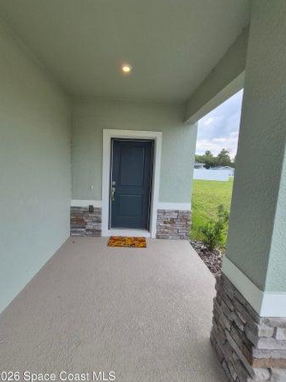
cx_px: 139
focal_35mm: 14
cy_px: 189
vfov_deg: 102.1
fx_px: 154
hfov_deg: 85.6
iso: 40
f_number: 2.2
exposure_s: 1/339
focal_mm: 1.74
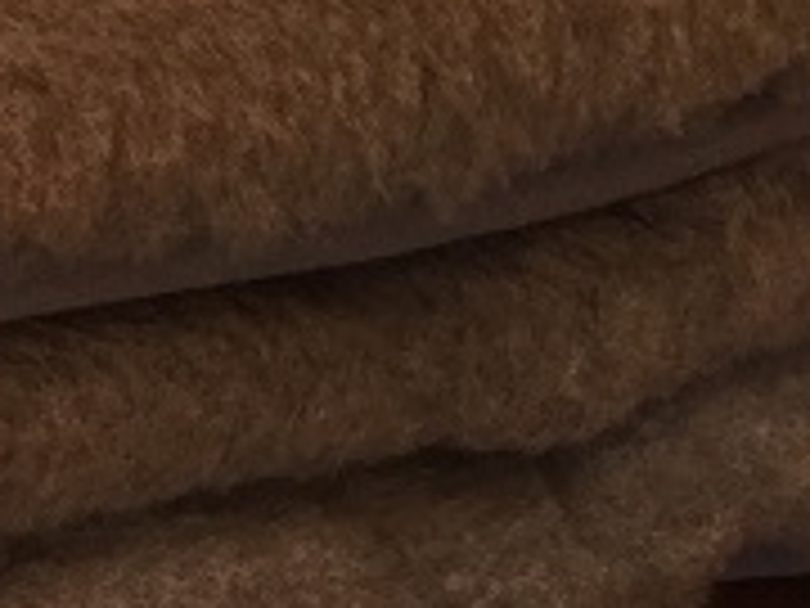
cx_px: -932
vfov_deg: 11.3
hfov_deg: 12.8
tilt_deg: -26.1
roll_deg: +1.4
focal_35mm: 129
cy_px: -99
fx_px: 3019
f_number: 2.2
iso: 64
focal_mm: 4.15
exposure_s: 1/33
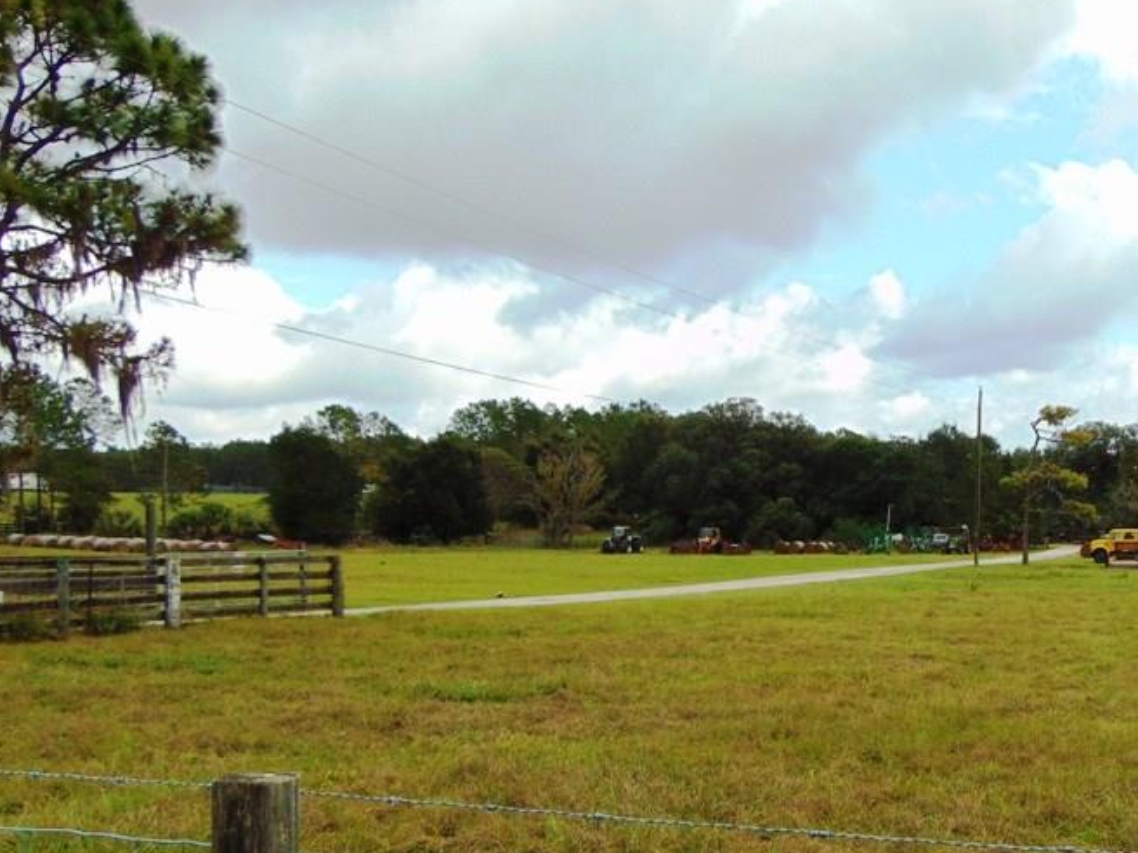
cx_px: 834
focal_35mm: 39
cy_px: 591
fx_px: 1282
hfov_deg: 46.4
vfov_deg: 36.3
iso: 80
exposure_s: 1/800
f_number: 3
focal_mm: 4.5
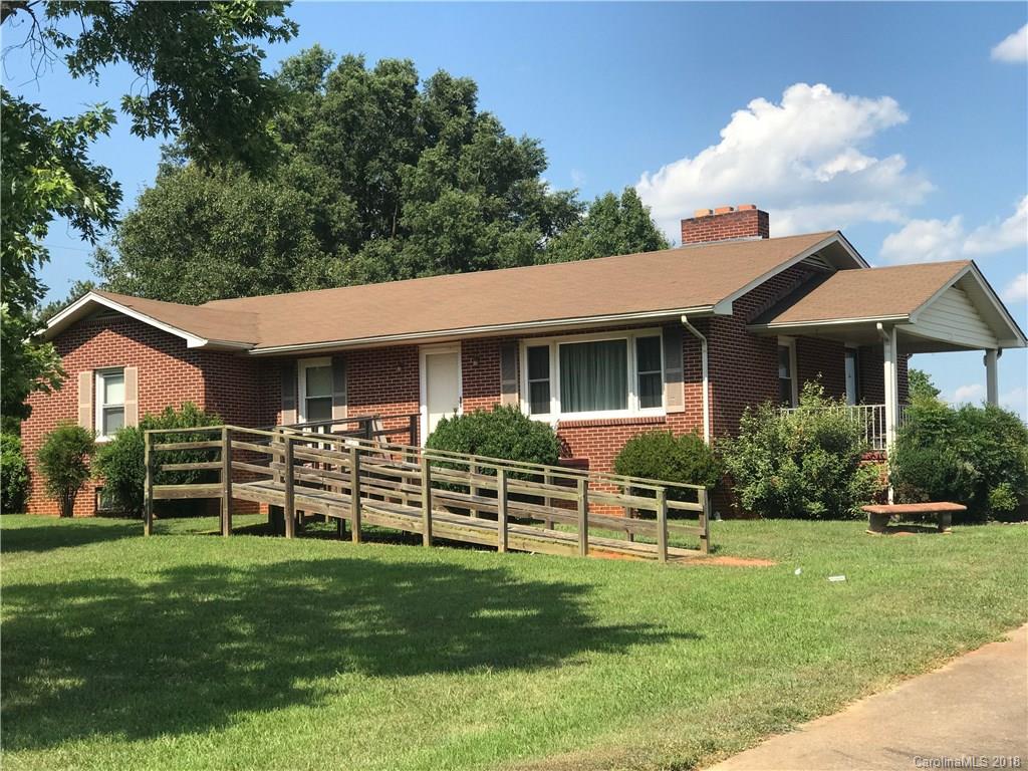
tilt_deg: +3.1
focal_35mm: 57
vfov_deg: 25.7
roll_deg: +1.6
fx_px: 1693
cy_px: 386
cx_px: 514
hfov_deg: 33.8
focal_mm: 6.6
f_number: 2.8
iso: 20
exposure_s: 1/679
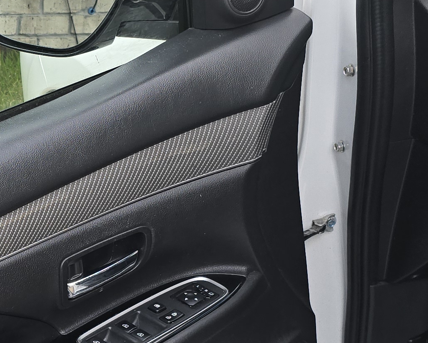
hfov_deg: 19.9
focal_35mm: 87
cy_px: 318
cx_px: -152
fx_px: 1102
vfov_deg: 17.4
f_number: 1.7
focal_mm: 6.3
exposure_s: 1/120
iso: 25
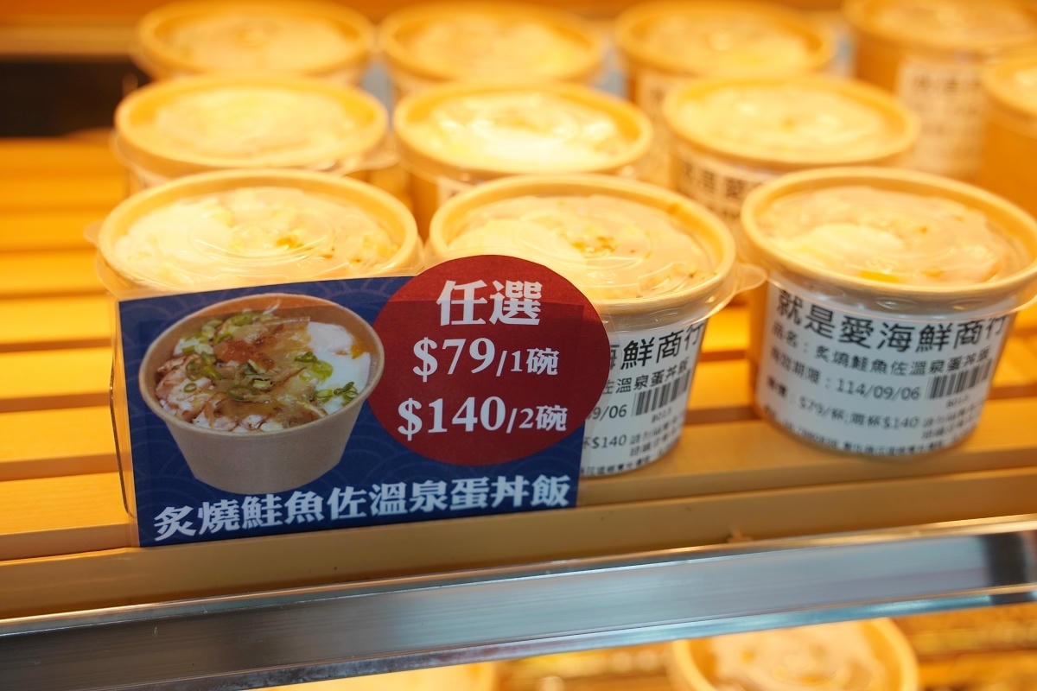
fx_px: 1411
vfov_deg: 27.5
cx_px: 518
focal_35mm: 49
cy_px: 346
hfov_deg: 40.3
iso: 250
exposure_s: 1/60
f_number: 4
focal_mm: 49
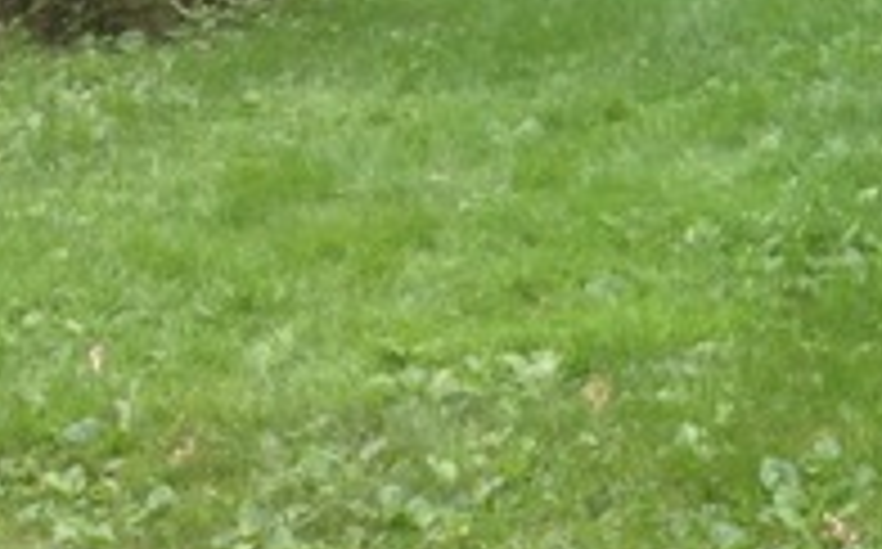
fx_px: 2905
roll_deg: +1.0
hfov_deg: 16.2
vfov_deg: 10.6
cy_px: -117
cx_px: 1202
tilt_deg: -8.5
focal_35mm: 121
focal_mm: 4.28
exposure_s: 1/120
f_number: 2.4
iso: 64
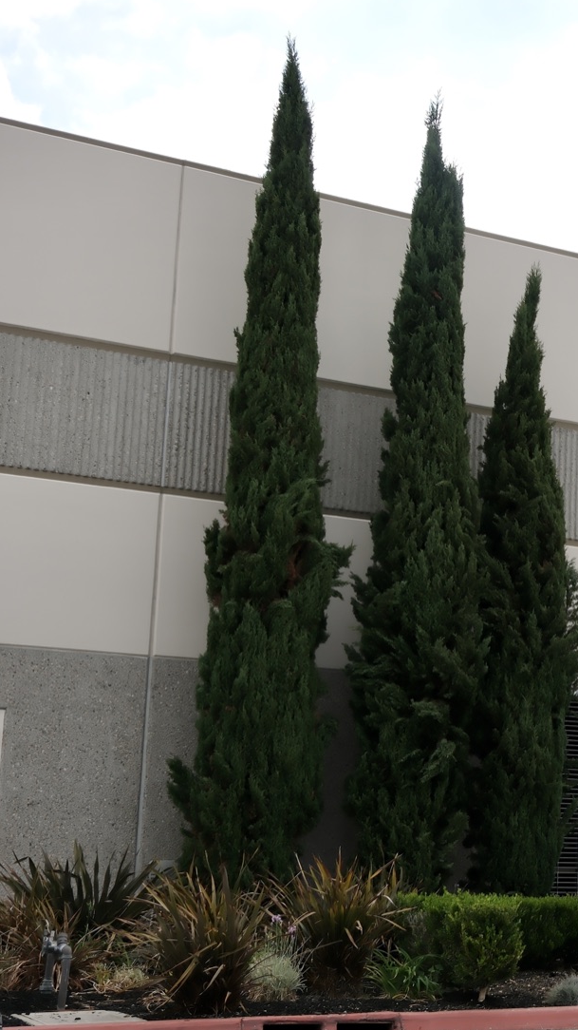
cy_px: 606
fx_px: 1582
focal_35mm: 58
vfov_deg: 35.9
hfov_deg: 18.0
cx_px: 917
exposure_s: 1/480
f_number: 5.6
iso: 125
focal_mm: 20.2
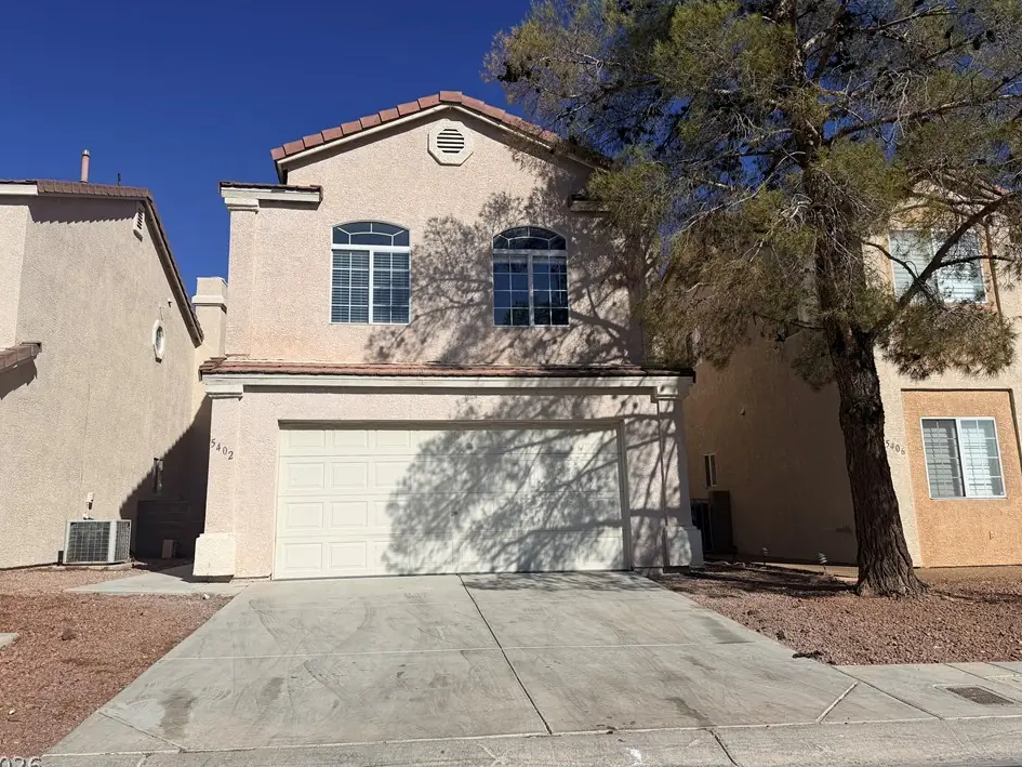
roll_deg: +0.8
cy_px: 368
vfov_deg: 53.1
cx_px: 477
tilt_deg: +12.9
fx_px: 768
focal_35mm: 26
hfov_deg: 67.2
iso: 80
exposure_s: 1/11905
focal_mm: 6.76
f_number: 1.78
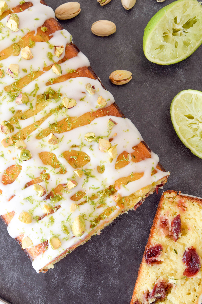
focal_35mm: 60
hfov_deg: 22.6
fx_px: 505
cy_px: 167
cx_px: 88
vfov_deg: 33.4
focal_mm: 32
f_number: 8
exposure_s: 1/250
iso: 400
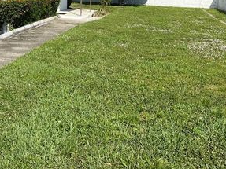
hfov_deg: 32.4
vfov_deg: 24.2
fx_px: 379
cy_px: 2
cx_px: 49
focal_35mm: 58
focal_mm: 5.7
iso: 50
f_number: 1.5
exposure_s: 1/5587
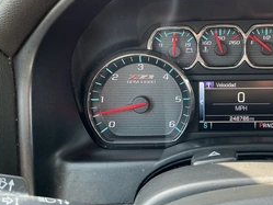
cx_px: 189
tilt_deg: -19.1
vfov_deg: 32.2
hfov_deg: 41.3
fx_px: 355
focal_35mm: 45
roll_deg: +0.2
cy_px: 92
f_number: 1.8
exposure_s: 1/67
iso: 64
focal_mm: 3
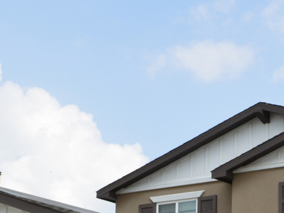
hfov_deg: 17.1
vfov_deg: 12.7
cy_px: 271
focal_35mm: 113
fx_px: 927
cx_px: 262
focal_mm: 22
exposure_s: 1/200
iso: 100
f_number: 9
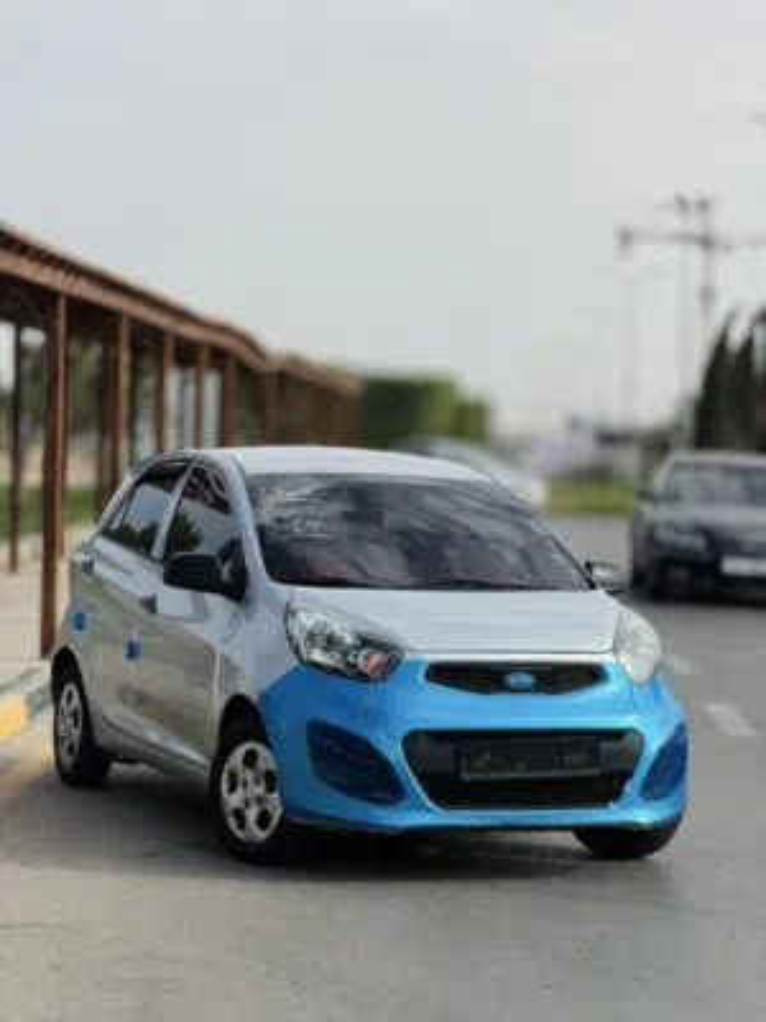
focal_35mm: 100
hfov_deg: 14.8
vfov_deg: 19.6
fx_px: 2950
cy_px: 511
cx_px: 383
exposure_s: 1/638
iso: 32
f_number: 2.8
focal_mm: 16.89
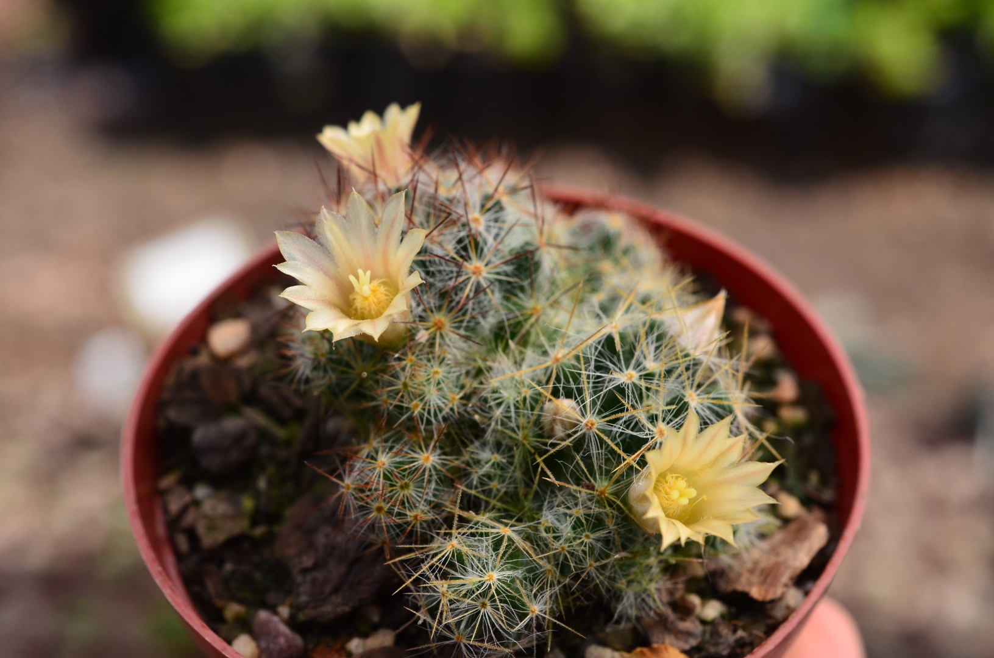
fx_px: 1653
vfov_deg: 22.5
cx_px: 497
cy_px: 329
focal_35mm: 60
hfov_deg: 33.5
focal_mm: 40
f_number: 9
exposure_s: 1/400
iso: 400
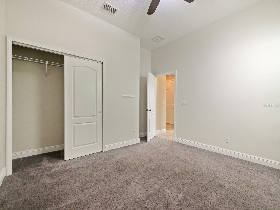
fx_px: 113
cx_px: 140
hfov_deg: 102.1
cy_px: 105
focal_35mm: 14
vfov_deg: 85.7
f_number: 4
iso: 1600
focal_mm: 7
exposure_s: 1/60
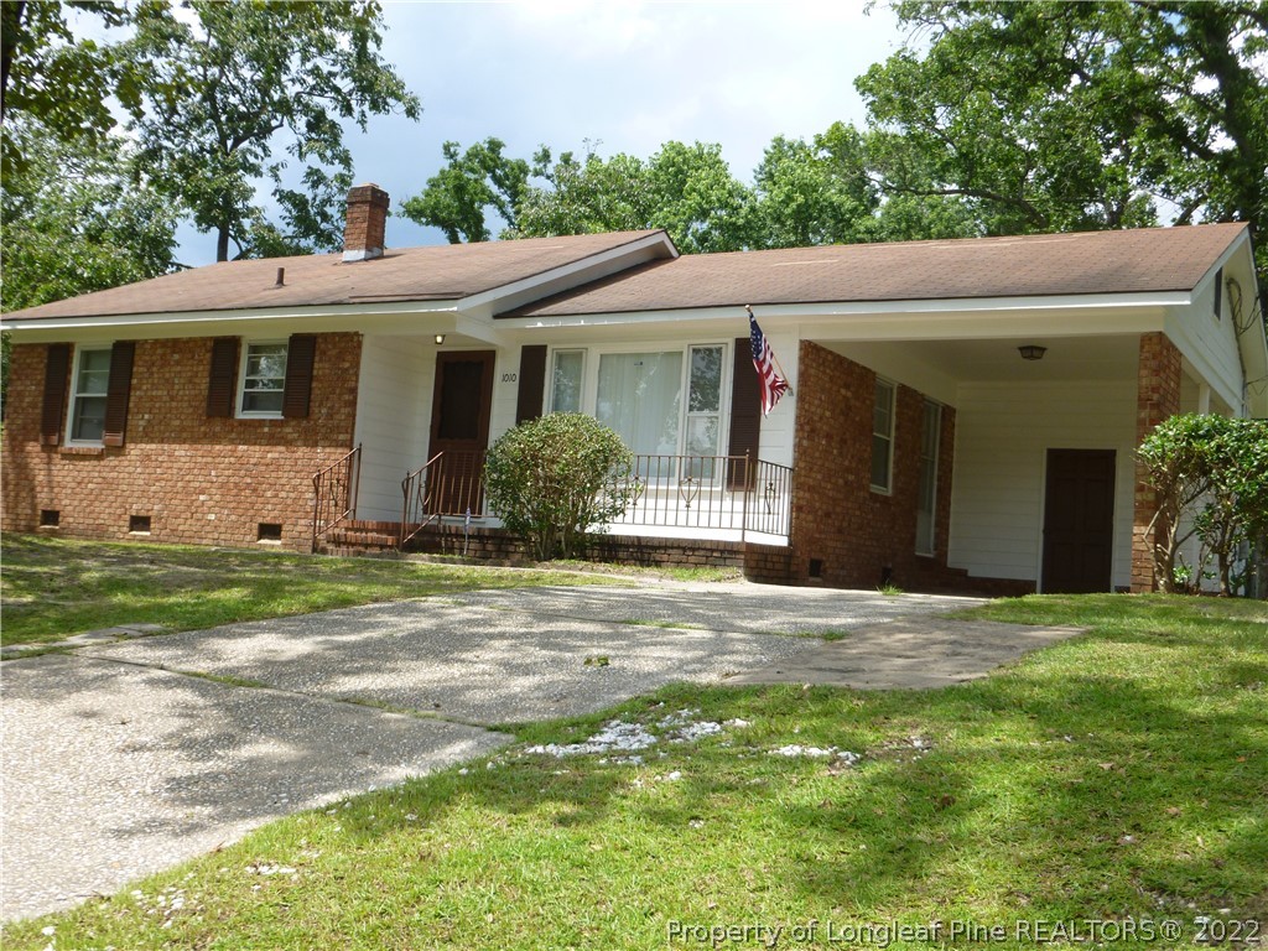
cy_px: 476
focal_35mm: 36
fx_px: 1319
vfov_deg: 39.7
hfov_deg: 51.4
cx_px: 634
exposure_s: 1/500
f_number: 3.6
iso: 100
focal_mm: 6.5
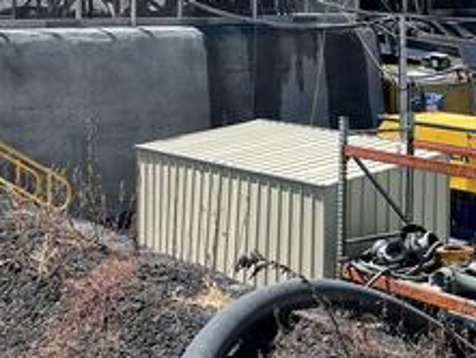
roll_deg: +0.3
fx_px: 1114
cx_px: 293
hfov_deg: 24.1
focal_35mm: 81
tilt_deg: -1.9
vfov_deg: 18.0
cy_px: 61
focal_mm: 4.2
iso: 32
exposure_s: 1/4000
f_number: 1.6
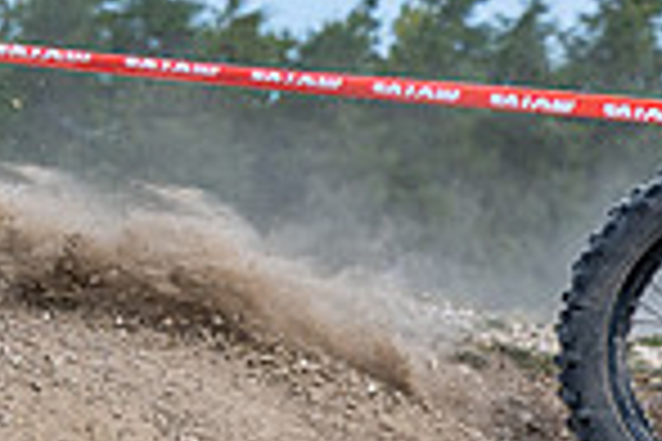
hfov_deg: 5.9
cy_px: 259
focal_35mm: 339
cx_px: 1256
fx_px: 6233
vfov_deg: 4.1
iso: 450
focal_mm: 86
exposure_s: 1/2000
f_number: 5.6
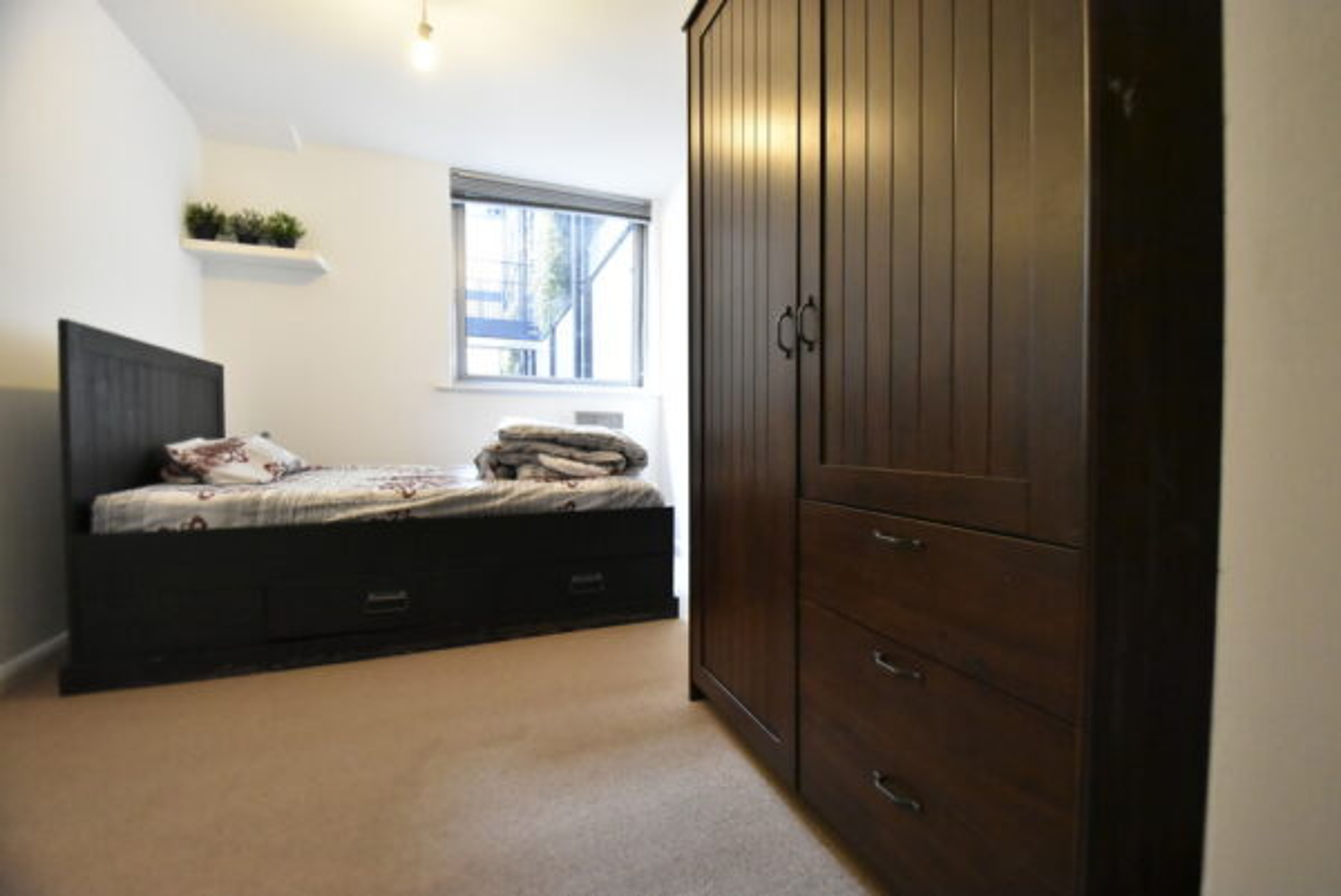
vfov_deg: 77.4
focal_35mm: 15
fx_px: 559
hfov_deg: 100.3
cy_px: 448
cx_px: 670
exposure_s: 1/125
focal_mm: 10
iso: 5000
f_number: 3.5
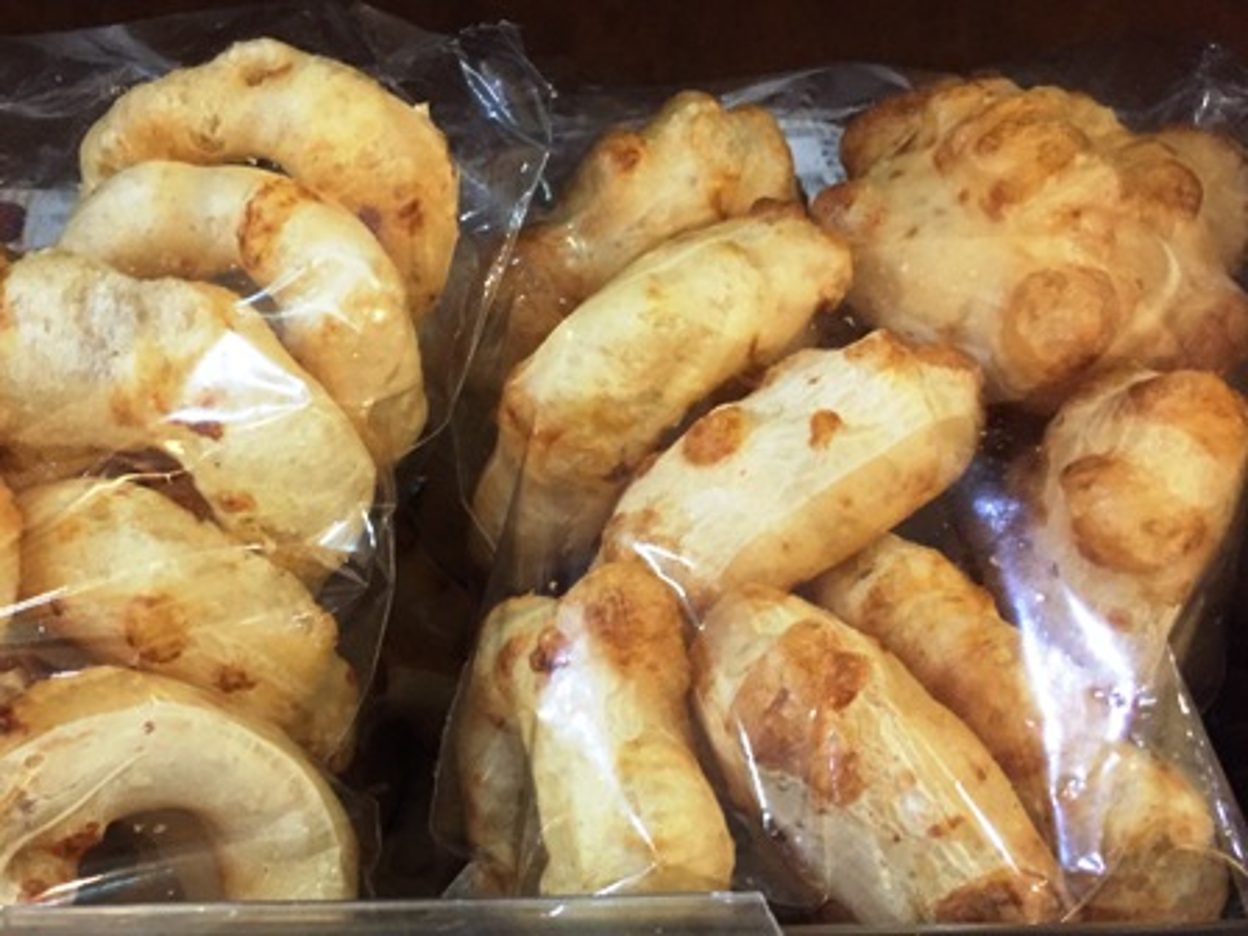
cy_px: 468
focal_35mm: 29
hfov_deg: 61.7
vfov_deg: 48.2
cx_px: 624
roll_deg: +0.7
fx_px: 1046
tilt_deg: -5.3
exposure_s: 1/30
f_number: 2.2
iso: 250
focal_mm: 4.15
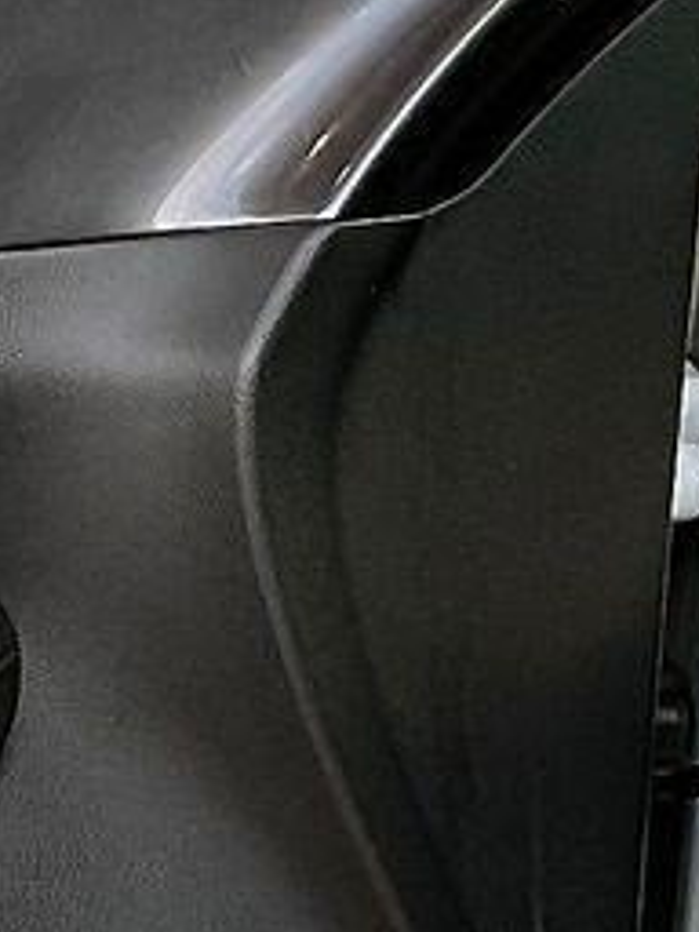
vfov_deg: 10.9
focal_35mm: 181
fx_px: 4873
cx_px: -1085
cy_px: 805
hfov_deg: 7.6
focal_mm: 3
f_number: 1.8
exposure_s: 1/122
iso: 32
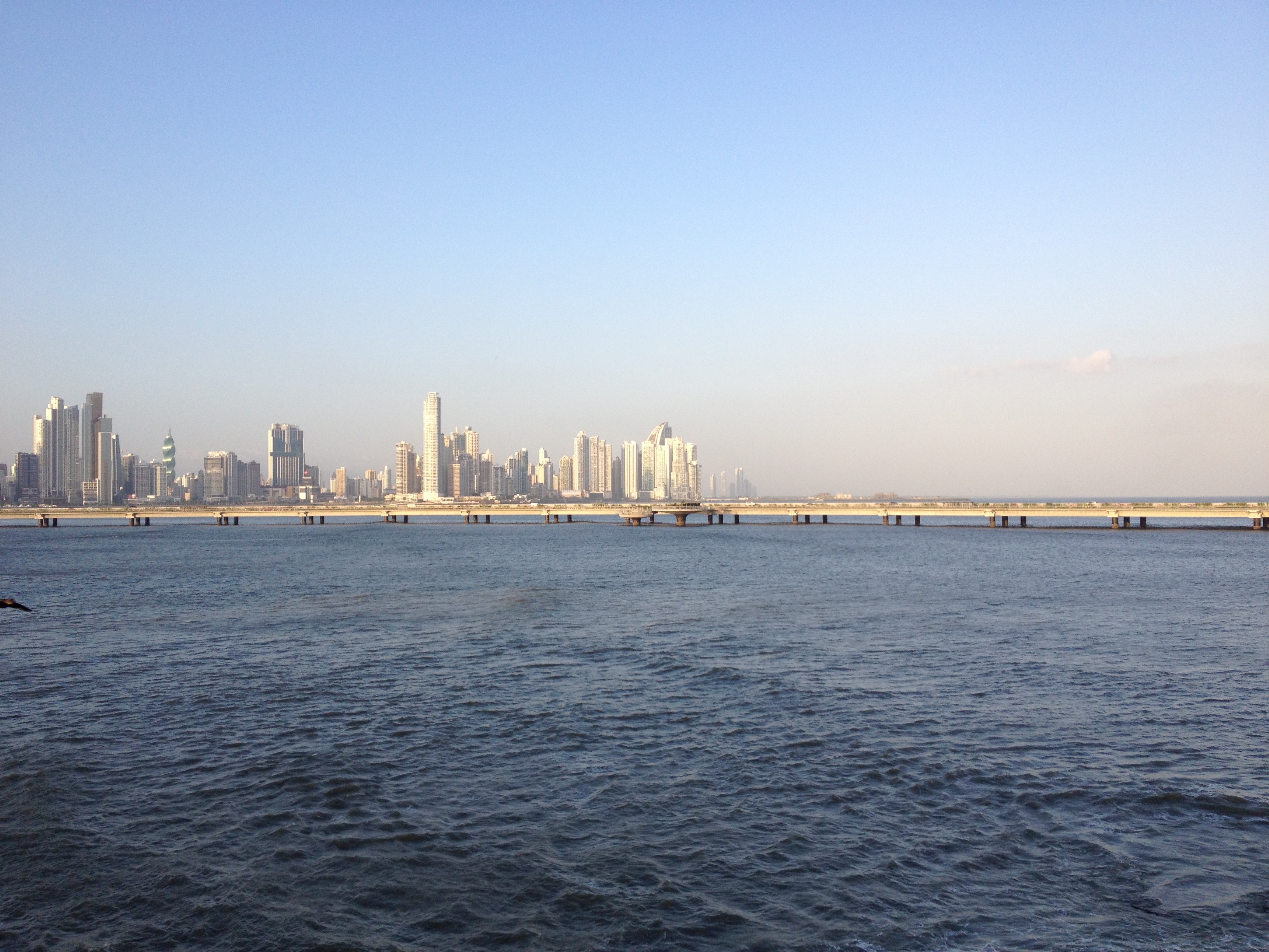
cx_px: 634
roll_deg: +0.6
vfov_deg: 40.7
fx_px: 1283
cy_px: 476
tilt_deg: -0.9
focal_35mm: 35
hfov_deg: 52.6
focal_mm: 4.28
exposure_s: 1/726
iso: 50
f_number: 2.4
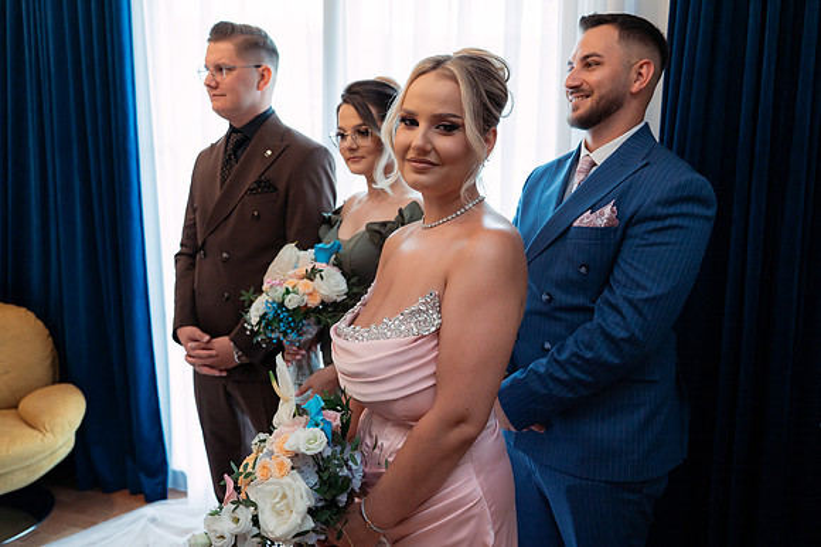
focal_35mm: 28
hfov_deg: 65.5
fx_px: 638
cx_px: 410
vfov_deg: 46.4
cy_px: 274
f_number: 3.5
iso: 640
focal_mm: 28
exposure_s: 1/250
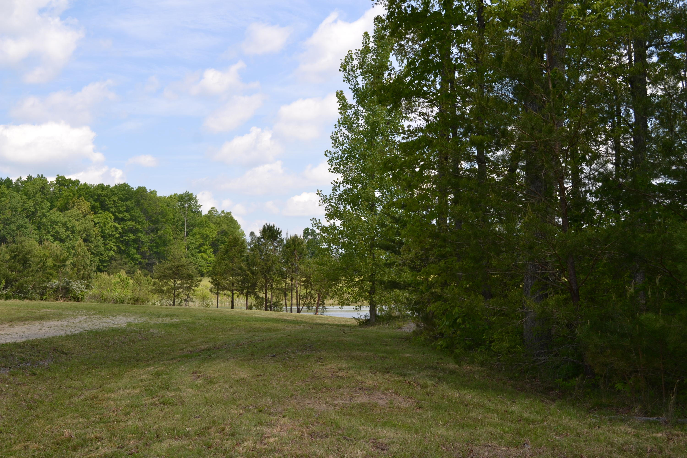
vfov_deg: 28.1
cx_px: 344
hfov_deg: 41.1
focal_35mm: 48
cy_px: 229
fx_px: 916
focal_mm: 32
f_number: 8
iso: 100
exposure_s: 1/160
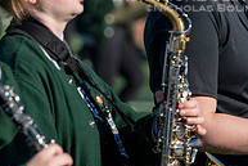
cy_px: -50
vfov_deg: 2.3
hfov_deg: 3.4
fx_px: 4143
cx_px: 199
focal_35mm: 601
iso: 250
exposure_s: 1/2000
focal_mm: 200
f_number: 5
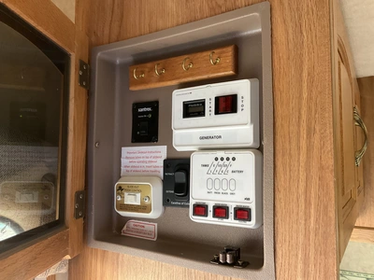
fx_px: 313
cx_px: 187
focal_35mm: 29
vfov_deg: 48.2
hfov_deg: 61.7
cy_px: 140
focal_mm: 3
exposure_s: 1/60
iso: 100
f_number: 1.8
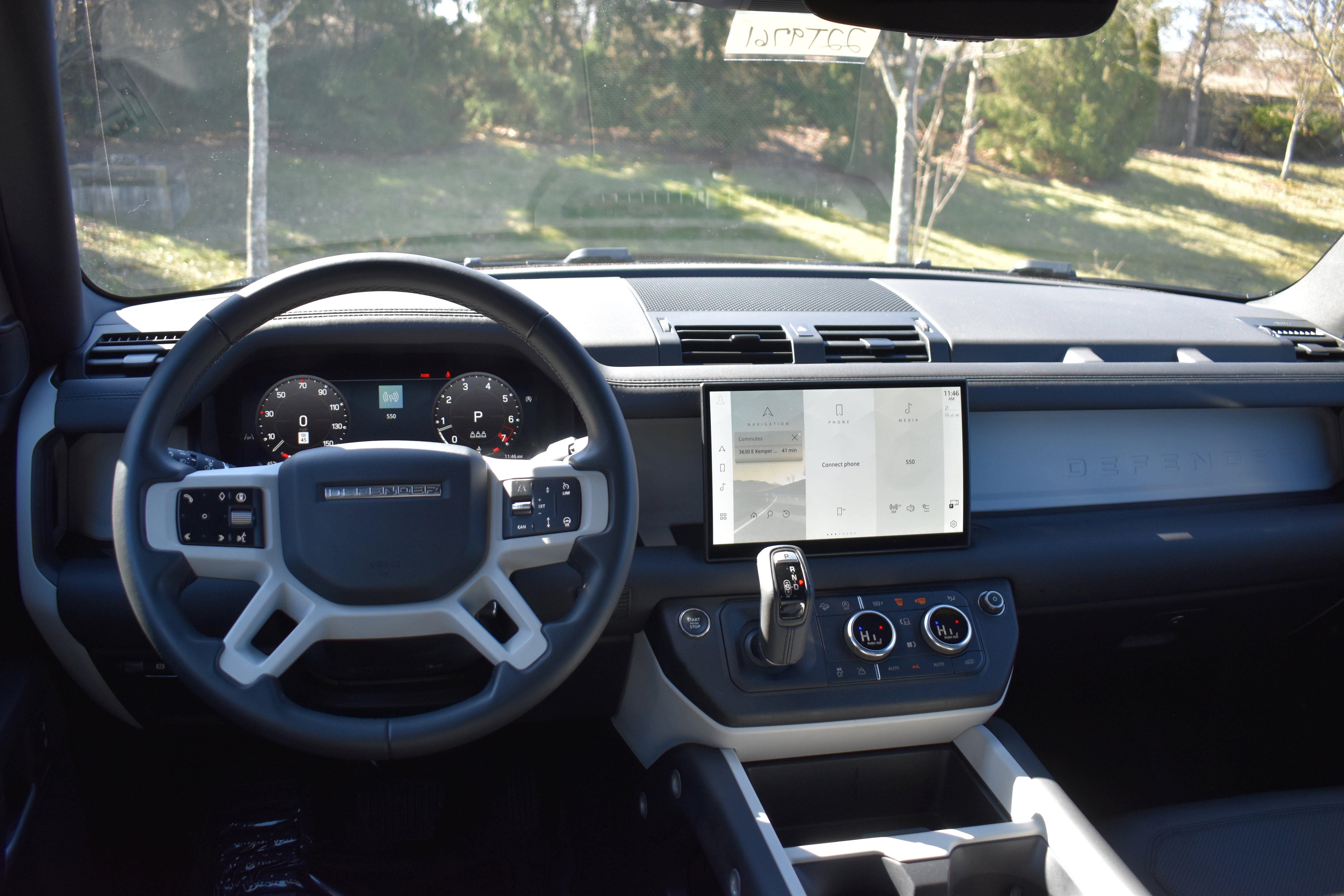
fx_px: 1176
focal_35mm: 32
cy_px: 448
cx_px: 672
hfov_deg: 59.5
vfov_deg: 41.7
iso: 400
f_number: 4.5
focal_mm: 21
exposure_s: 1/250
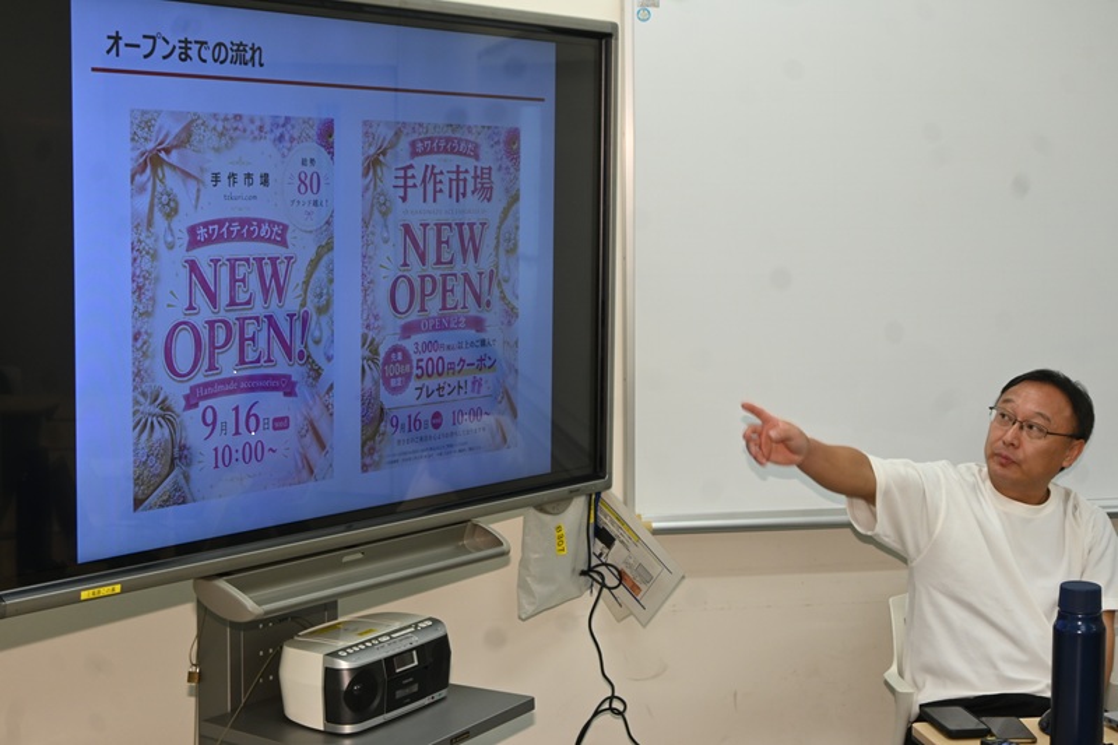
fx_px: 1909
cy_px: 372
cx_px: 559
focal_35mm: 62
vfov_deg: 22.1
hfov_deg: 32.6
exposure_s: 1/60
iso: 360
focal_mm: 41
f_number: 5.6
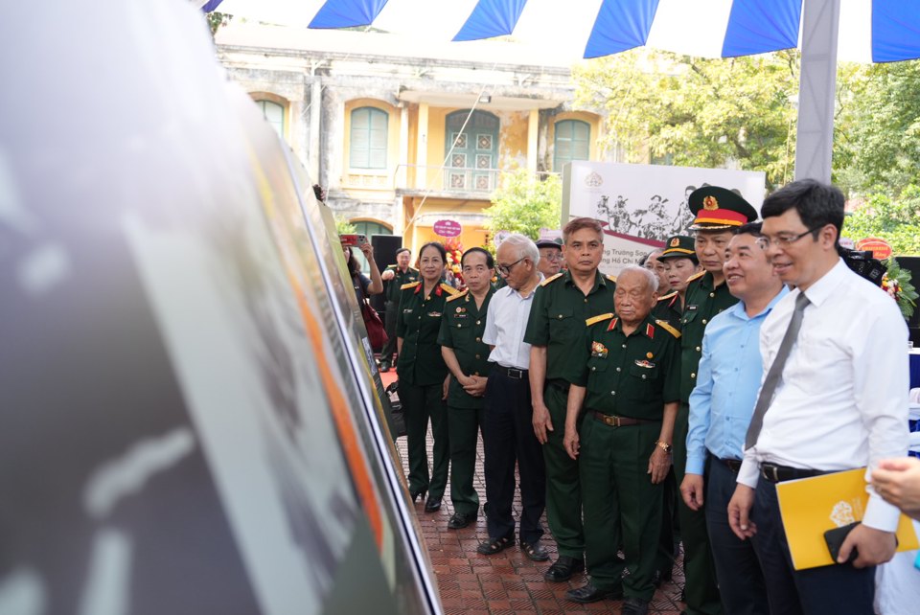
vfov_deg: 39.0
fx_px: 870
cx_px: 460
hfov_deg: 55.8
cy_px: 308
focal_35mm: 34
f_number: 2.8
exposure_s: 1/640
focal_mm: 34
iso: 500
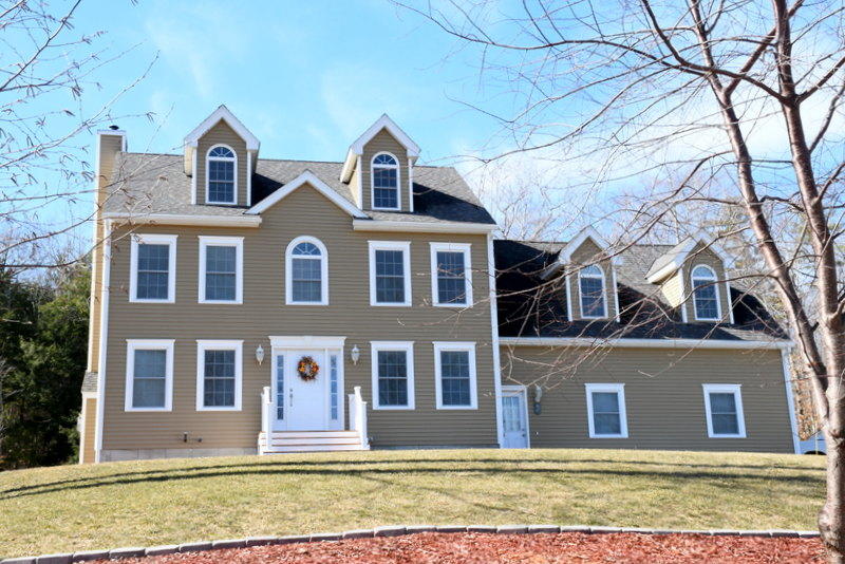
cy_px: 282
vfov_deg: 29.9
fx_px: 1057
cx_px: 422
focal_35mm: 45
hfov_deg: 43.6
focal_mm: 30
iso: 800
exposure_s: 1/80
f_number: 25
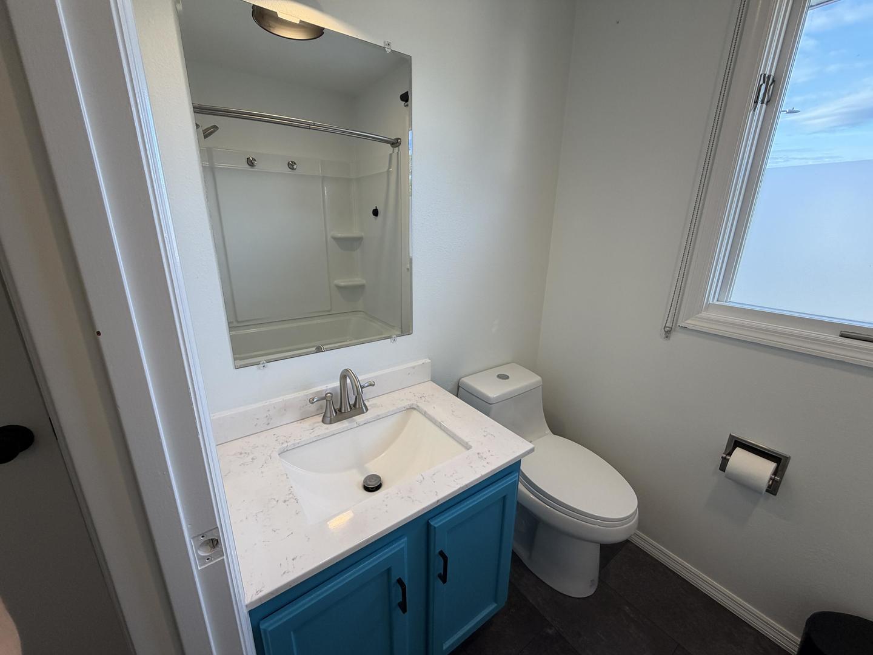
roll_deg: -0.4
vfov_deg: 85.7
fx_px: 353
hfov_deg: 102.1
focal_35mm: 14
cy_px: 328
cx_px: 436
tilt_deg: -17.2
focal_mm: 2.22
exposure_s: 1/120
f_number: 2.2
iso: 100
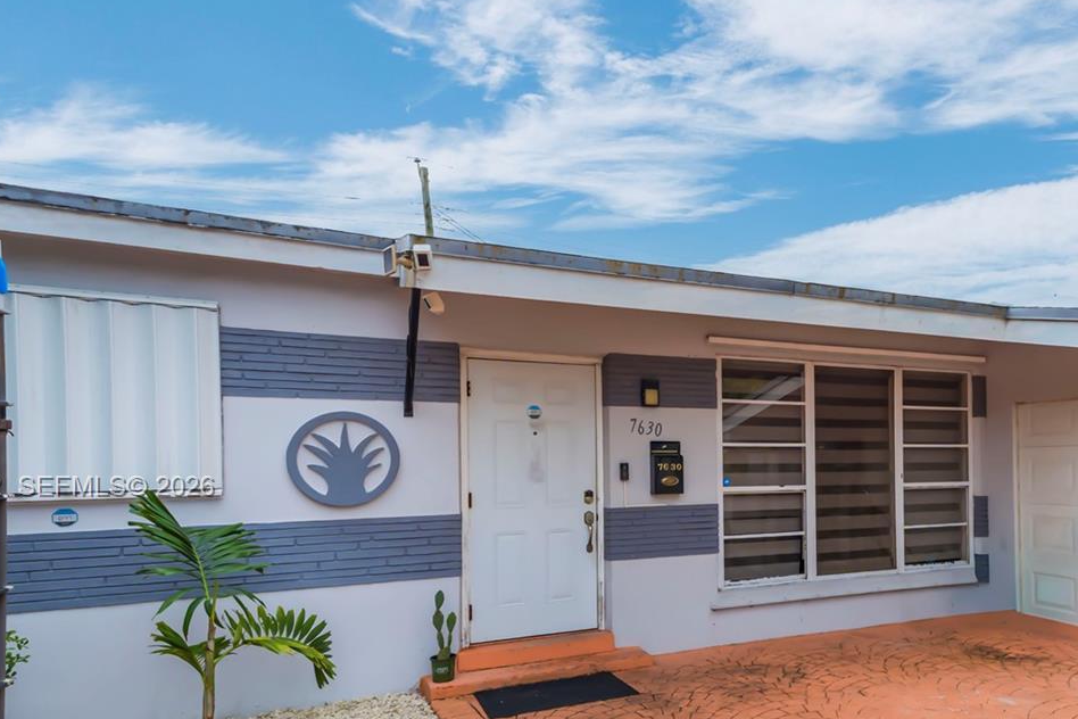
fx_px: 808
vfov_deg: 47.0
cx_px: 770
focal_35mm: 27
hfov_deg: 64.5
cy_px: 488
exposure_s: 1/160
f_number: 7.1
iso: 100
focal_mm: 16
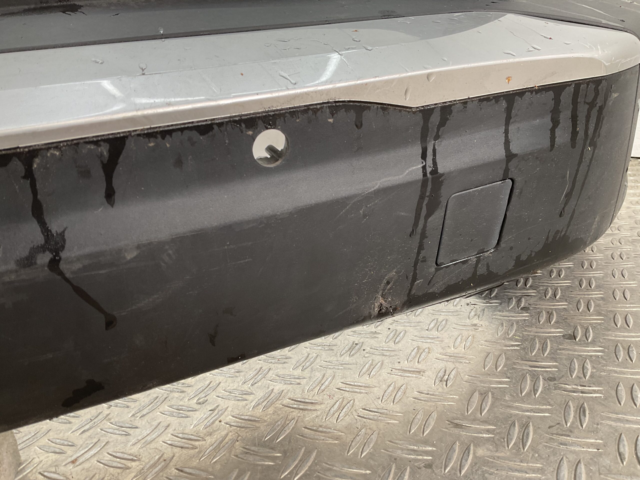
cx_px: 320
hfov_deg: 61.7
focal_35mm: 29
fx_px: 536
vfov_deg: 48.2
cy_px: 240
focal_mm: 3
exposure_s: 1/120
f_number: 1.8
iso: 32
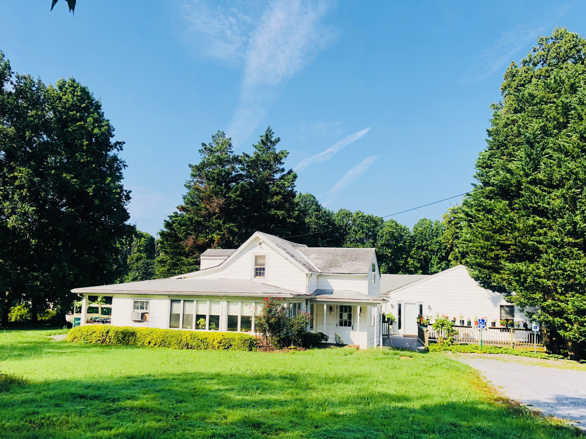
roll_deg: -2.6
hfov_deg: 63.4
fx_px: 474
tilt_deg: +5.8
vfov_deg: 49.7
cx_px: 293
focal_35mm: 28
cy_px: 220
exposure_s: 1/1473
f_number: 1.8
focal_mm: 4
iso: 20
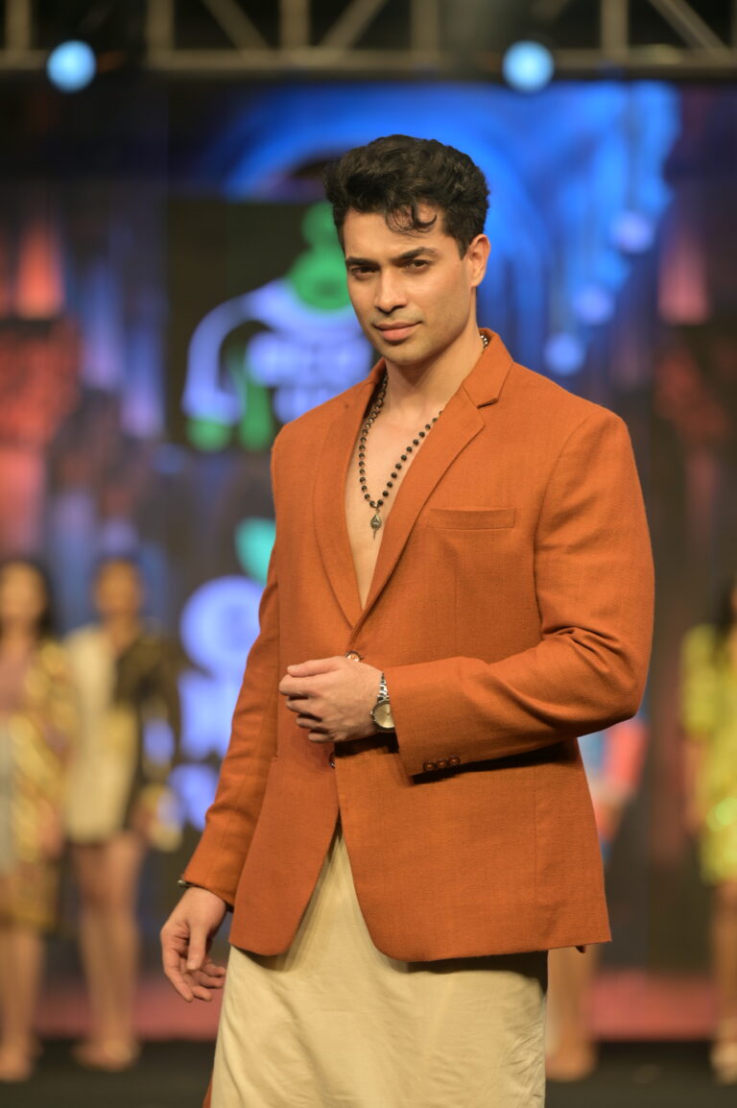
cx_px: 368
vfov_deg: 10.3
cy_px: 554
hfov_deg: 6.9
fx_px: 6149
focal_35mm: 200
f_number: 3.5
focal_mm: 200
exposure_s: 1/160
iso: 160
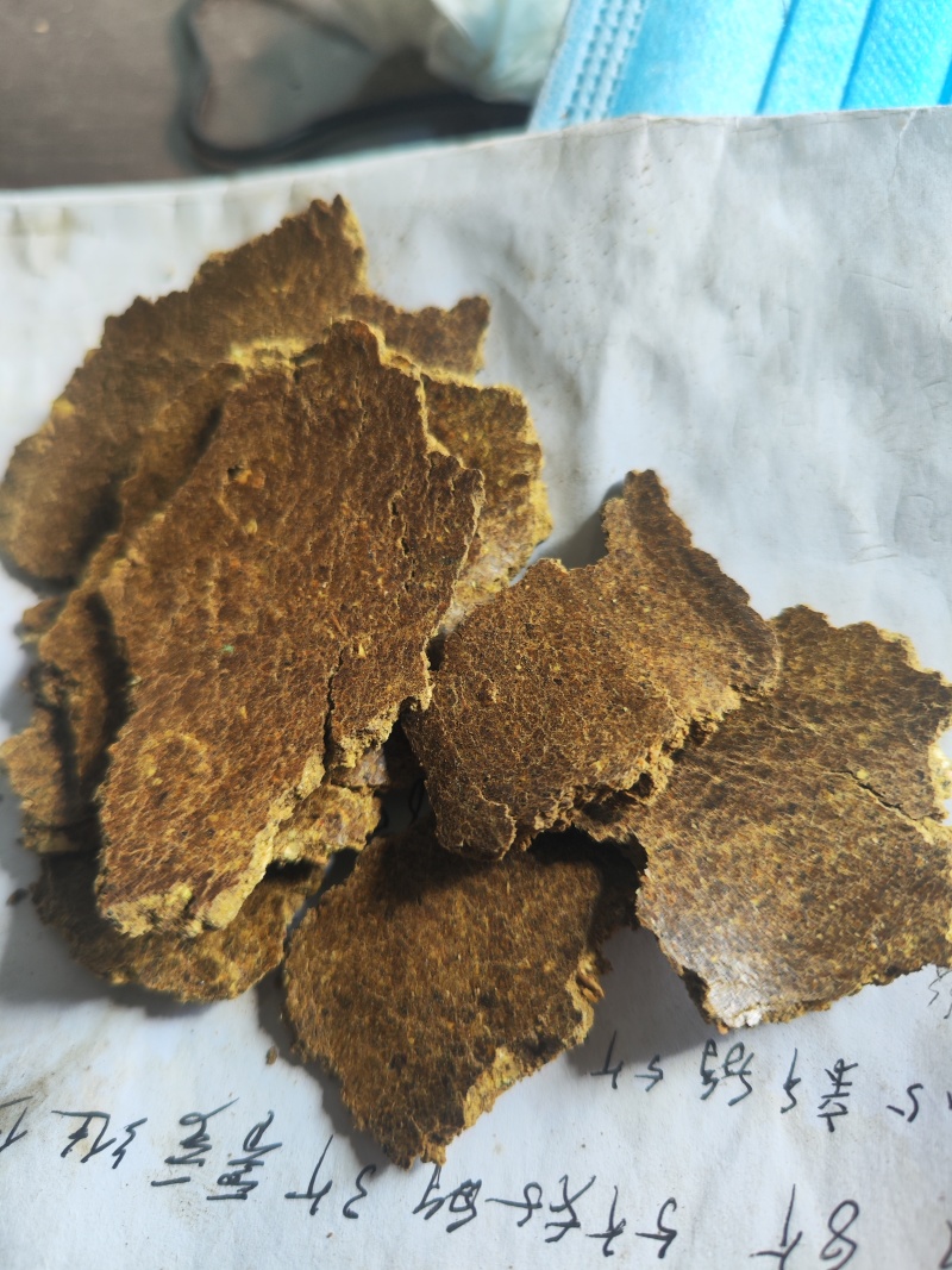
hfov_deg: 56.8
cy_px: 635
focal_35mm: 24
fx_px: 880
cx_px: 476
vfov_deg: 71.6
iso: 50
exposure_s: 1/109
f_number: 1.9
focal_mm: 6.92
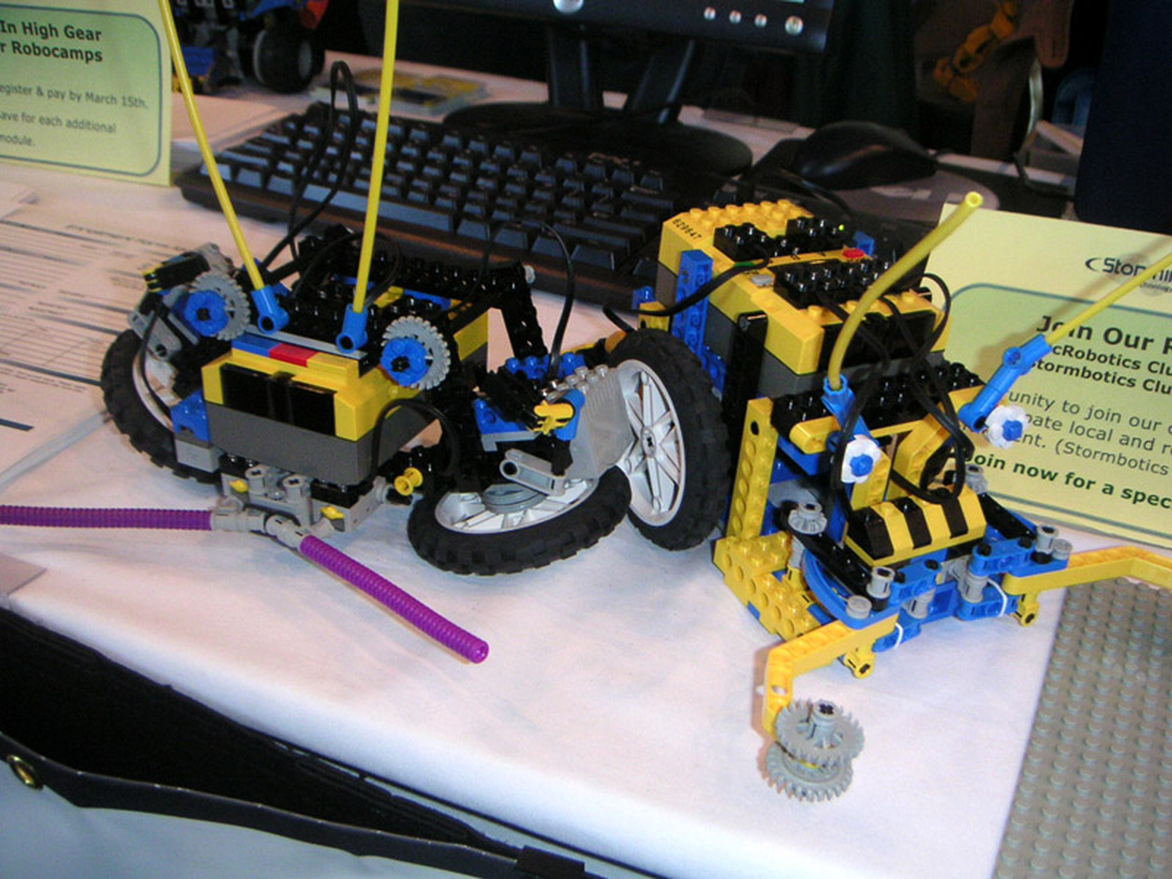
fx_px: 1287
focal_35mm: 38
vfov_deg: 37.7
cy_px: 440
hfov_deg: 49.0
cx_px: 586
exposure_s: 1/45
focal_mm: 6
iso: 160
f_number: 2.8
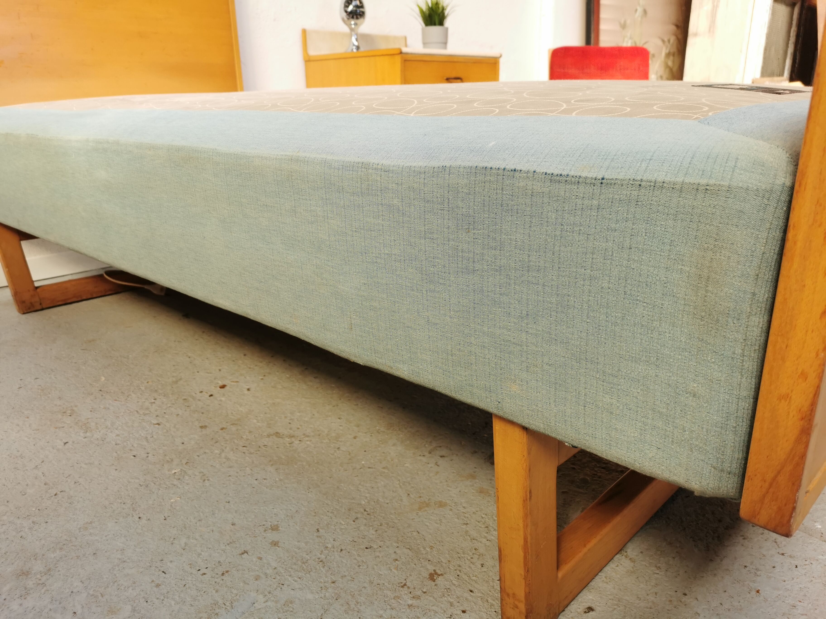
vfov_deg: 51.4
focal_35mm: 27
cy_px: 310
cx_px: 413
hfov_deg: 65.3
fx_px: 644
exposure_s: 1/142
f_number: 1.8
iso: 50
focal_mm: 5.58
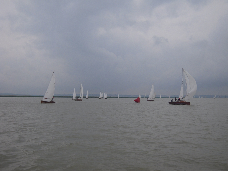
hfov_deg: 42.1
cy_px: 86
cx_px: 114
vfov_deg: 32.2
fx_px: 296
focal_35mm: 45
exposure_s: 1/200
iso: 100
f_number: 6.7
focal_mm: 8.1
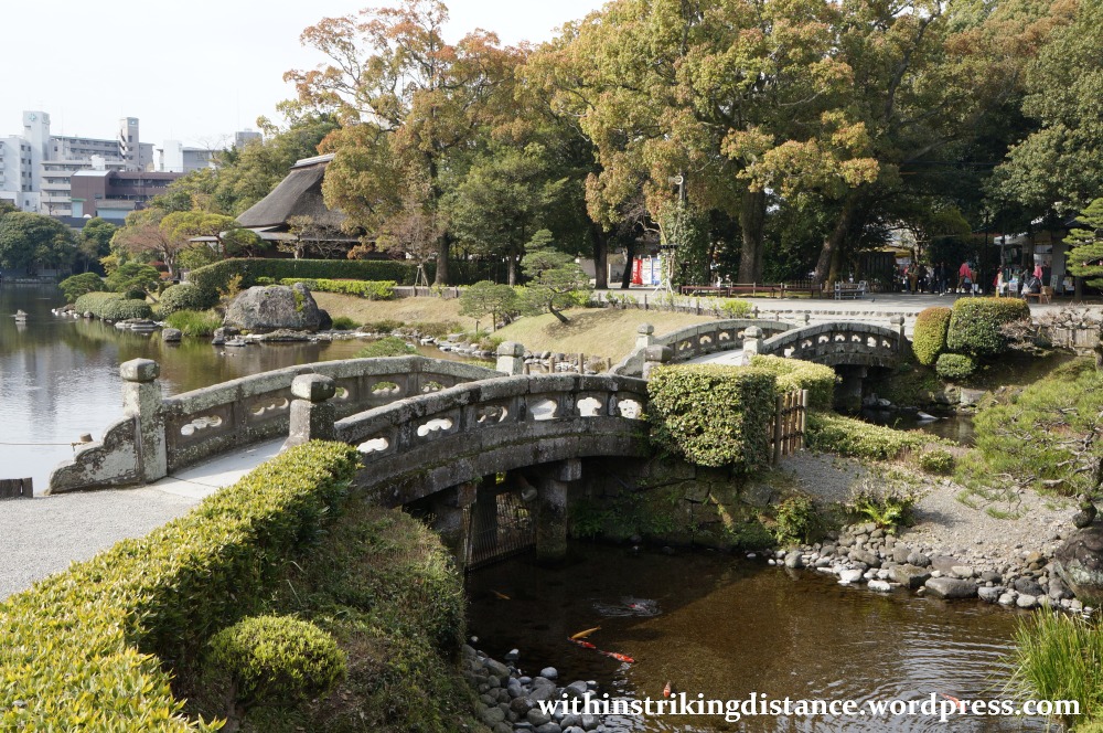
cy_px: 366
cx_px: 552
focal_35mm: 36
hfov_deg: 53.2
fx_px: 1102
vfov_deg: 36.8
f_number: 7.1
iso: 200
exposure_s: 1/200
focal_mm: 24
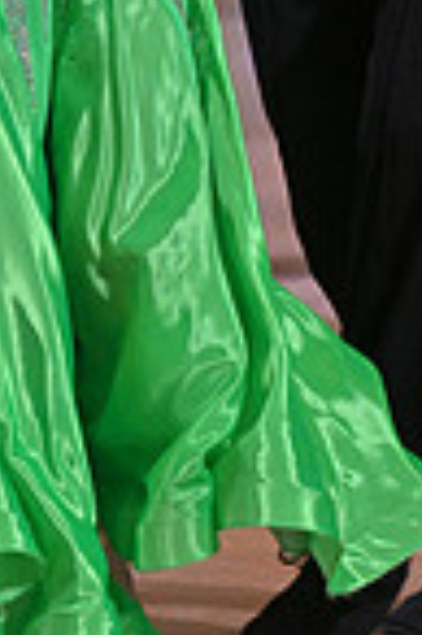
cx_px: -94
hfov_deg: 2.4
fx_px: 10169
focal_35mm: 577
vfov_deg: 3.6
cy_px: -309
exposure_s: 1/500
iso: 3200
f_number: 5
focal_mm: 145
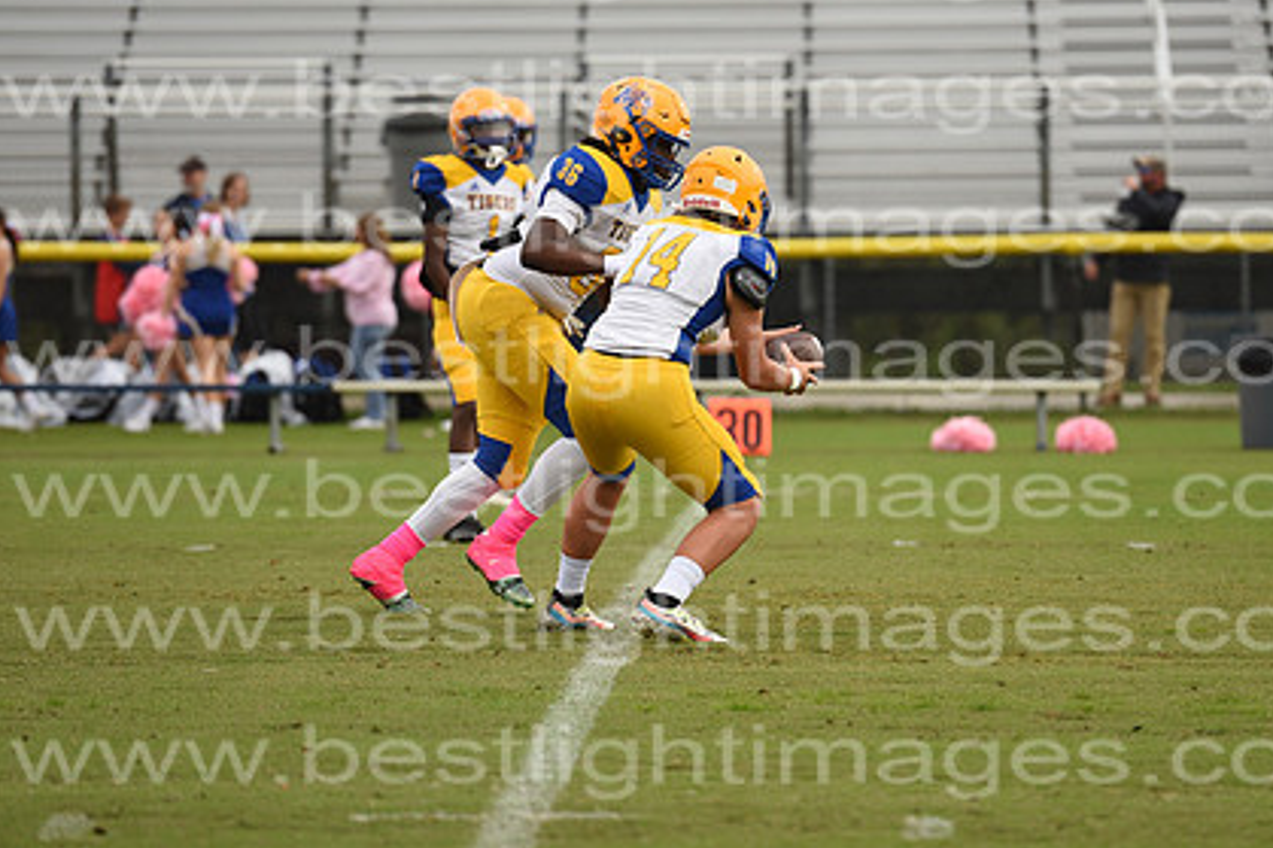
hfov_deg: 7.4
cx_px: 702
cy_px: 296
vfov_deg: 5.0
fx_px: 9791
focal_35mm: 277
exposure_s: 1/640
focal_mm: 200
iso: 400
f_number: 4
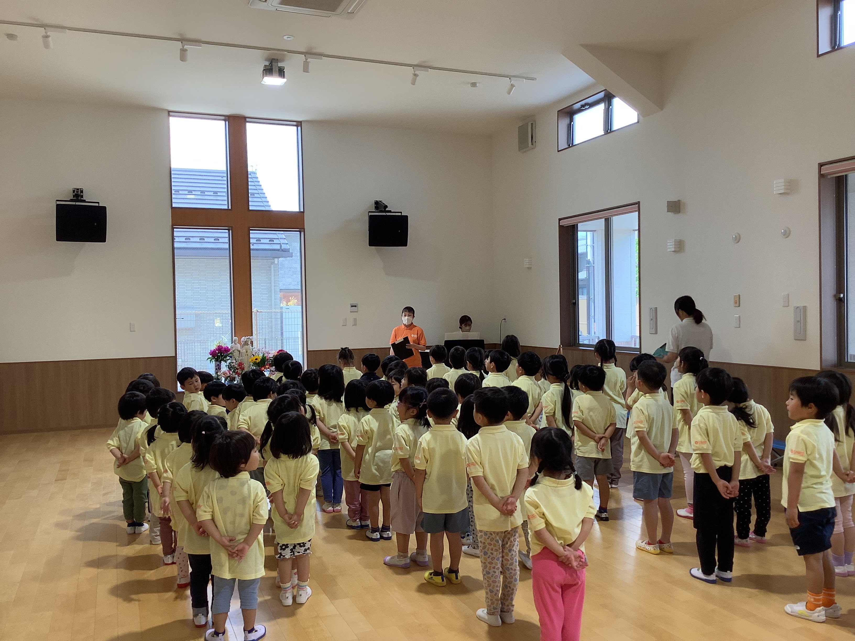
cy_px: 320
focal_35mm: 31
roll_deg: +2.0
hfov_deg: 58.4
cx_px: 428
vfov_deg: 45.4
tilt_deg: -1.8
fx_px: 766
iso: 64
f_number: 2.4
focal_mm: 3.3
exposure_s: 1/120
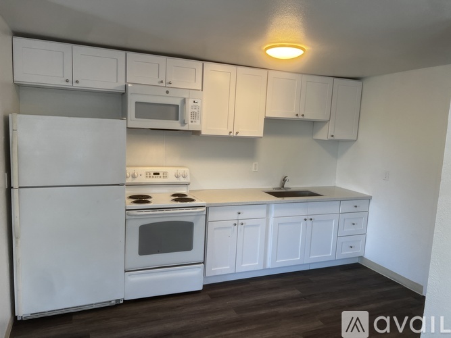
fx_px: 339
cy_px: 169
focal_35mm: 26
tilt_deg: -8.9
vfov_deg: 53.0
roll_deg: -3.2
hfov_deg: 67.3
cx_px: 226
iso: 80
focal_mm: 5.7
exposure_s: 1/120
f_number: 1.5
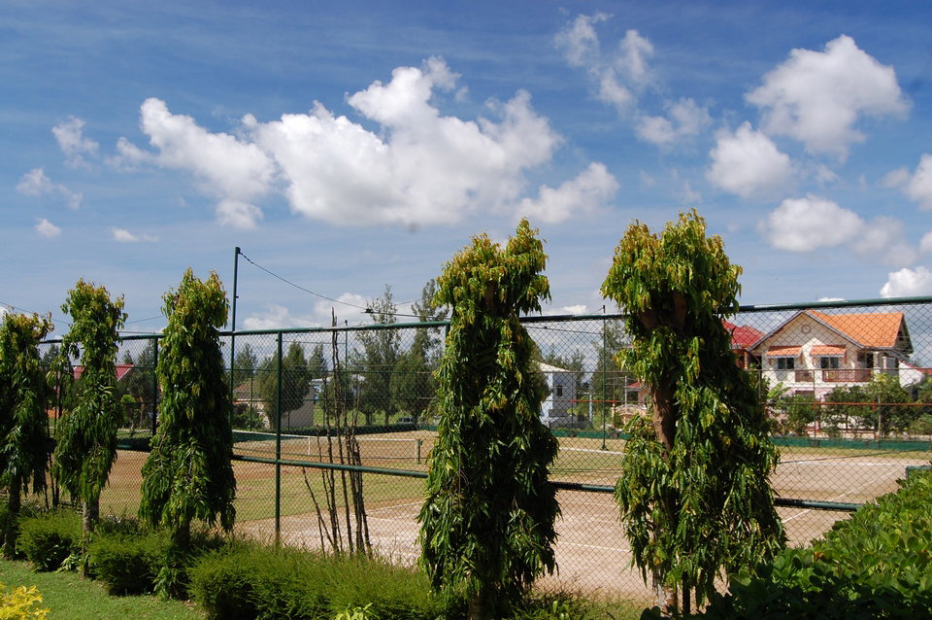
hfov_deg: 57.3
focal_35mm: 33
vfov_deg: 39.9
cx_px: 466
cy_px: 310
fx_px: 853
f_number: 7.1
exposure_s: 1/200
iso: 200
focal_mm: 22
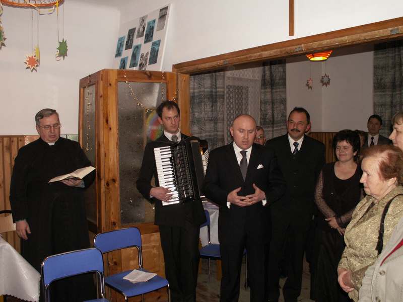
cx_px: 202
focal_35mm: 35
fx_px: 407
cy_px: 151
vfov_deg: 40.7
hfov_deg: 52.6
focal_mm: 5.86
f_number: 2.8
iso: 160
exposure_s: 1/40
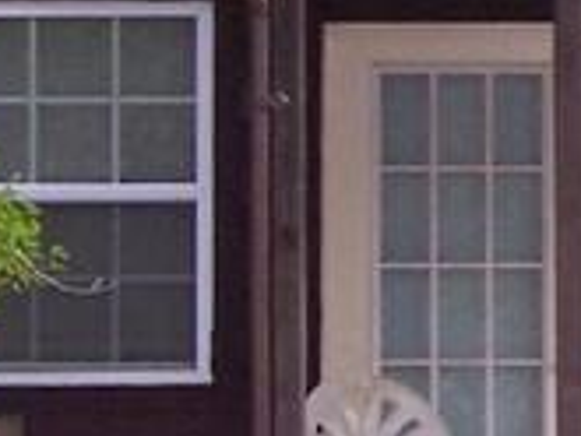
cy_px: 49
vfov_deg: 7.0
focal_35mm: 211
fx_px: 3544
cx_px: 1077
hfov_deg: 8.9
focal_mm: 5.6
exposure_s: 1/90
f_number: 2.7
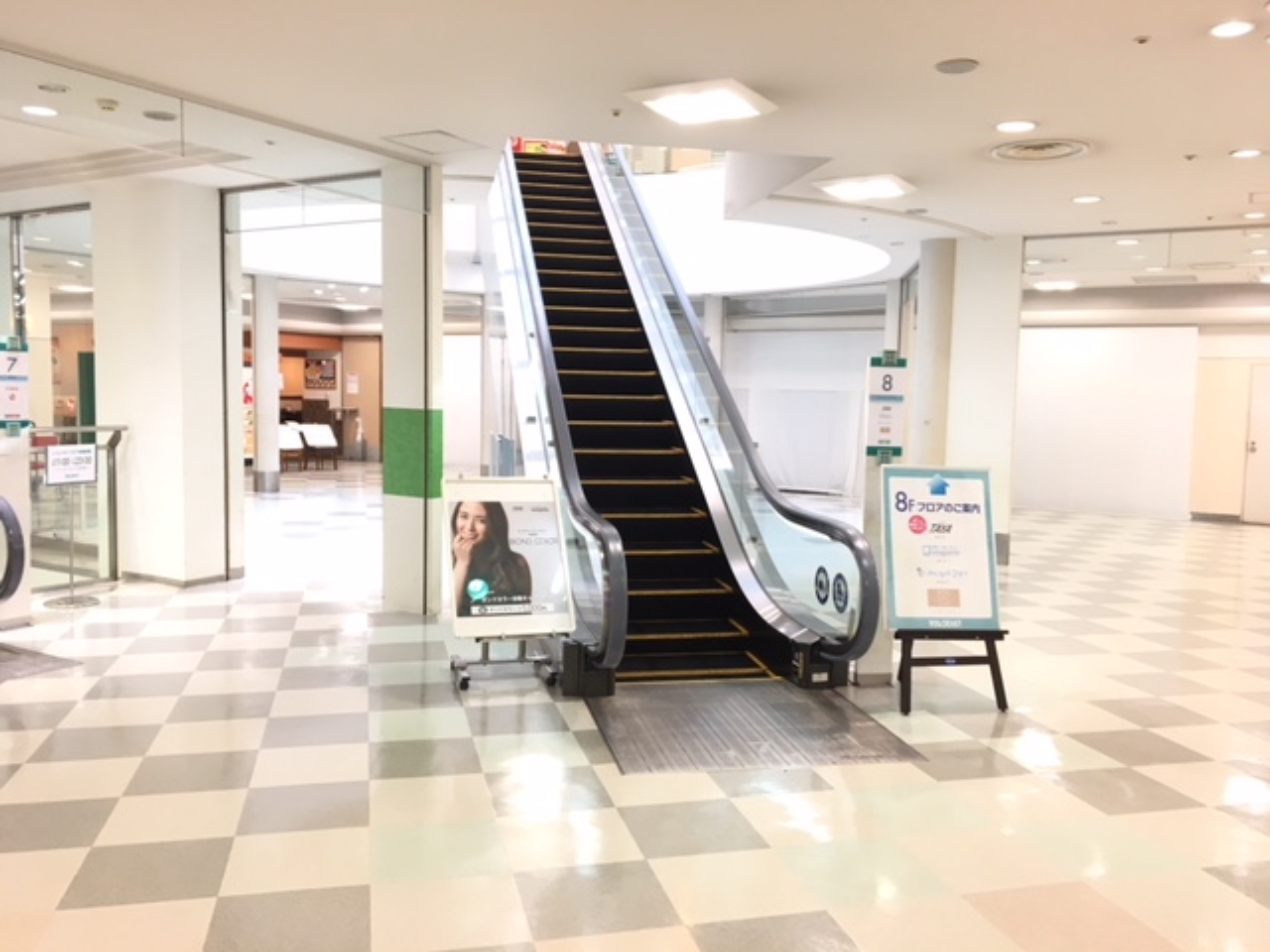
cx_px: 635
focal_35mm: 29
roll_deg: -1.2
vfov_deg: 48.2
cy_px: 476
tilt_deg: -3.8
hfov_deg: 61.7
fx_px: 1064
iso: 50
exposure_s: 1/30
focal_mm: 4.15
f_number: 2.2
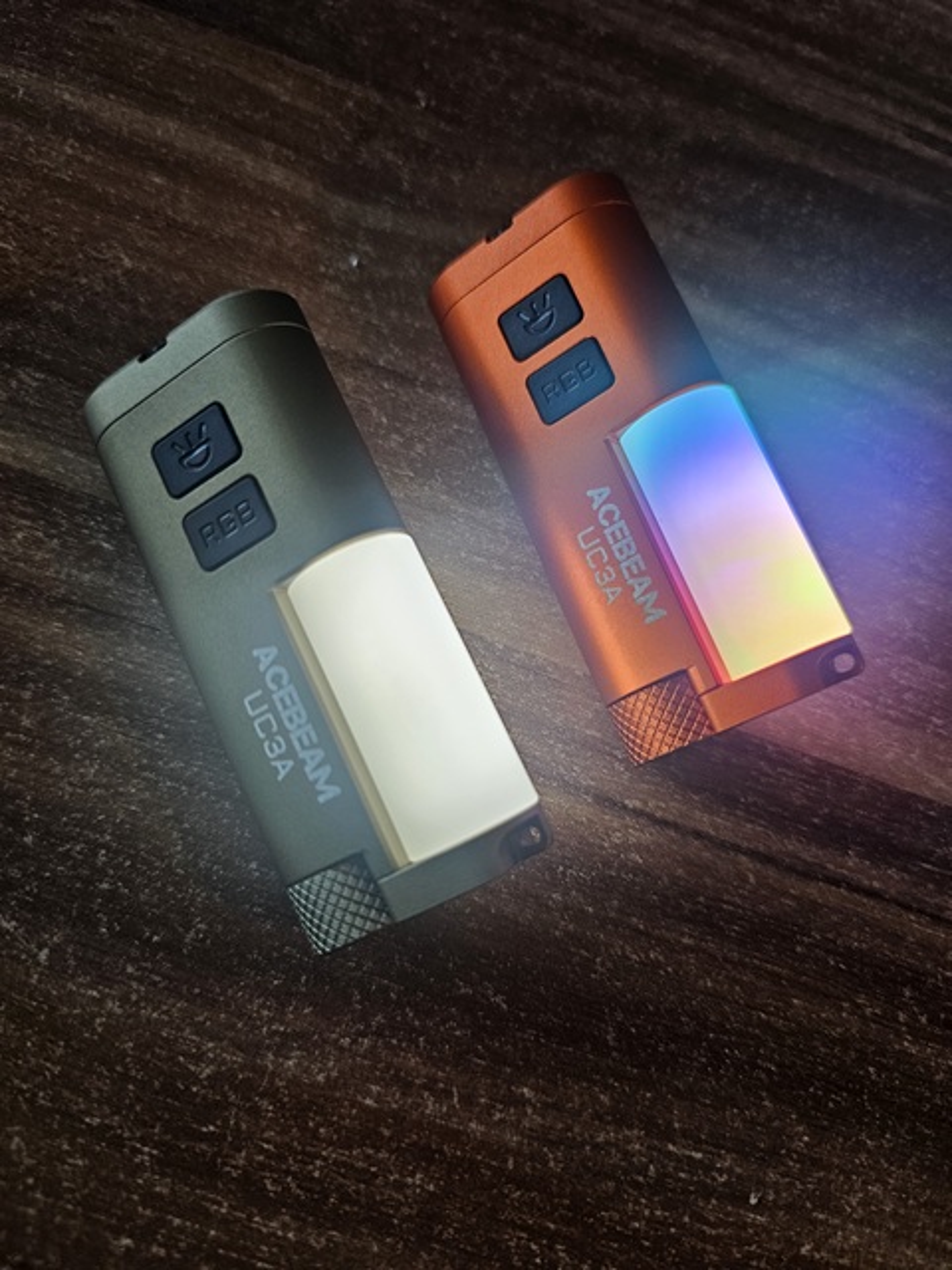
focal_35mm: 23
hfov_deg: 58.9
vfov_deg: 73.9
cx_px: 476
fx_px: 843
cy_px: 635
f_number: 1.7
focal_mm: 6.3
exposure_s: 1/74.1
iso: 200
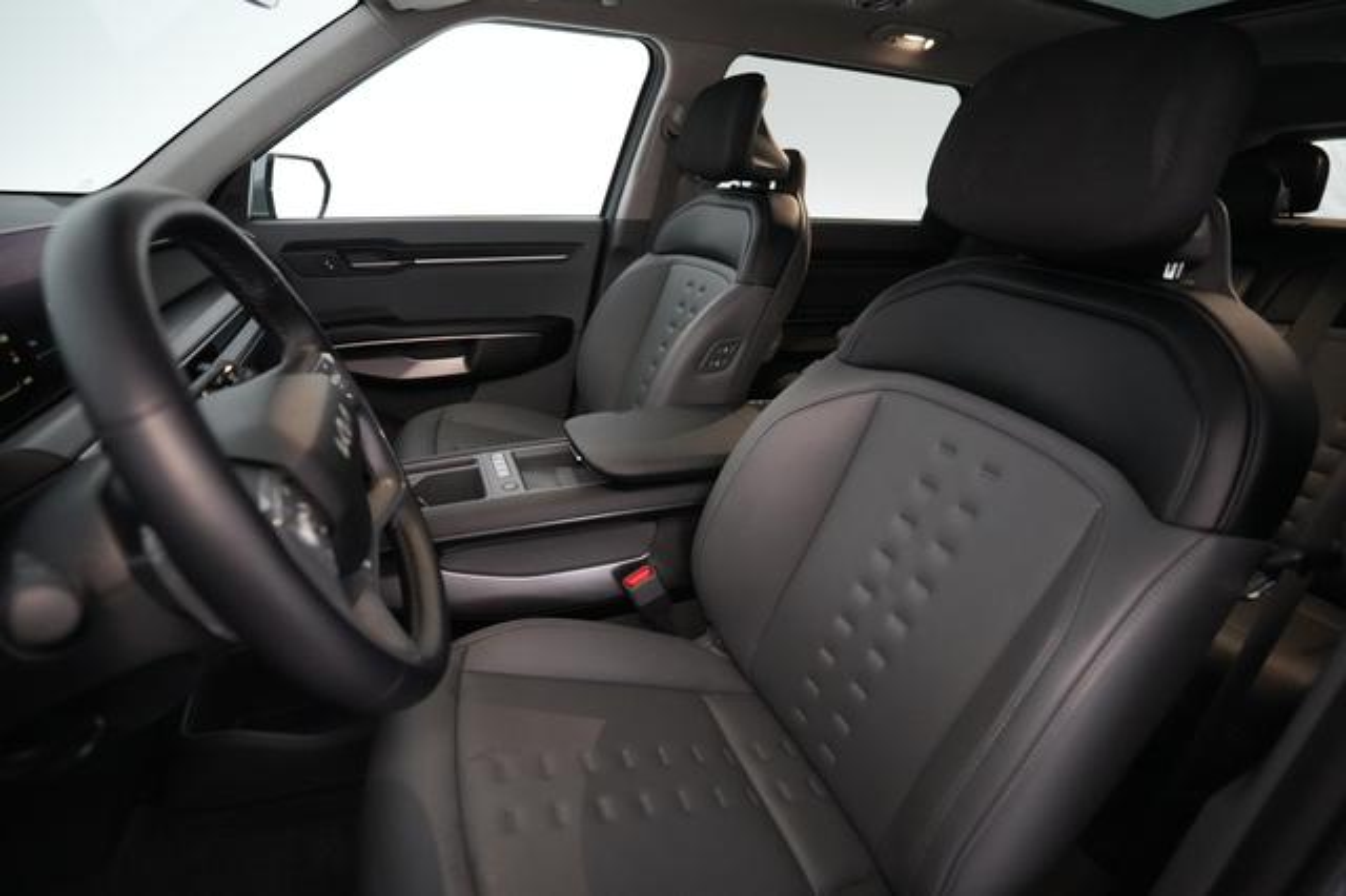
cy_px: 448
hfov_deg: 93.3
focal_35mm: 17
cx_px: 673
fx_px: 635
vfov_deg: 70.4
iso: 10000
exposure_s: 1/320
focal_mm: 17
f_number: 2.8
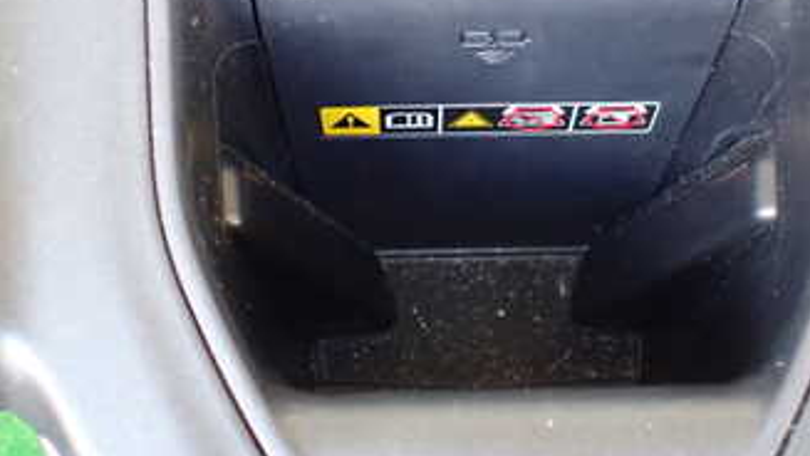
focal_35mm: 60
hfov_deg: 34.9
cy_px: 104
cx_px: 424
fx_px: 1289
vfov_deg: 19.9
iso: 800
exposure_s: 1/50
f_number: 2.3
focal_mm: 5.4
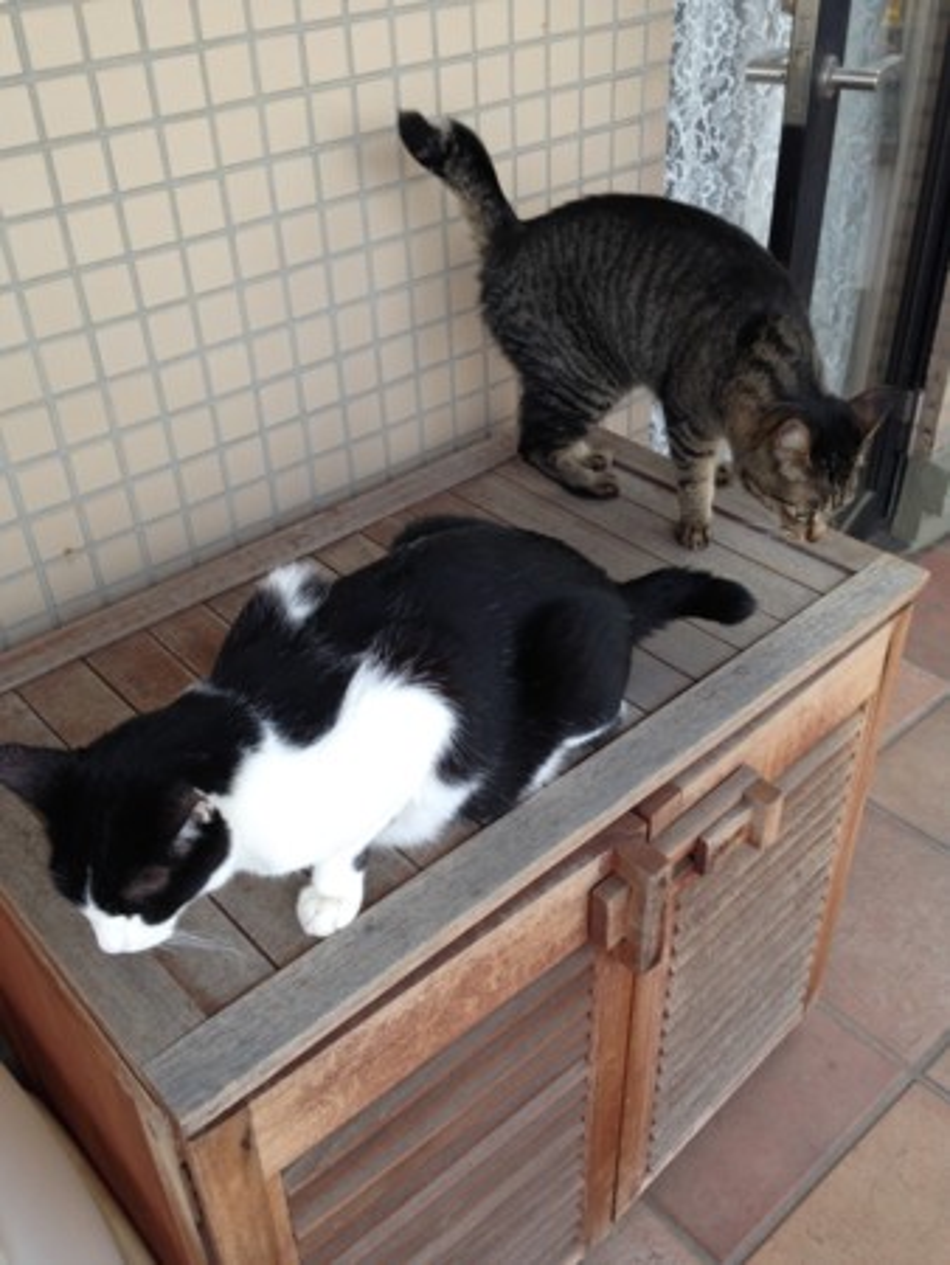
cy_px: 632
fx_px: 1206
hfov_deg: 43.0
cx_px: 475
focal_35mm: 33
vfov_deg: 55.3
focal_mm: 4.12
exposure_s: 1/133
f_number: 2.4
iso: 50
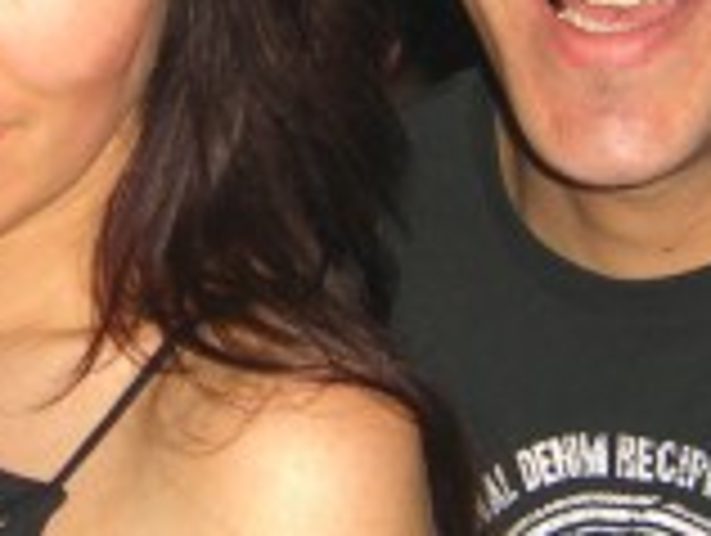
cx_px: 238
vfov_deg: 10.3
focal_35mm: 144
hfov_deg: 13.7
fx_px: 2962
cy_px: 144
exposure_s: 1/60
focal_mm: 7.9
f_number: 2.8
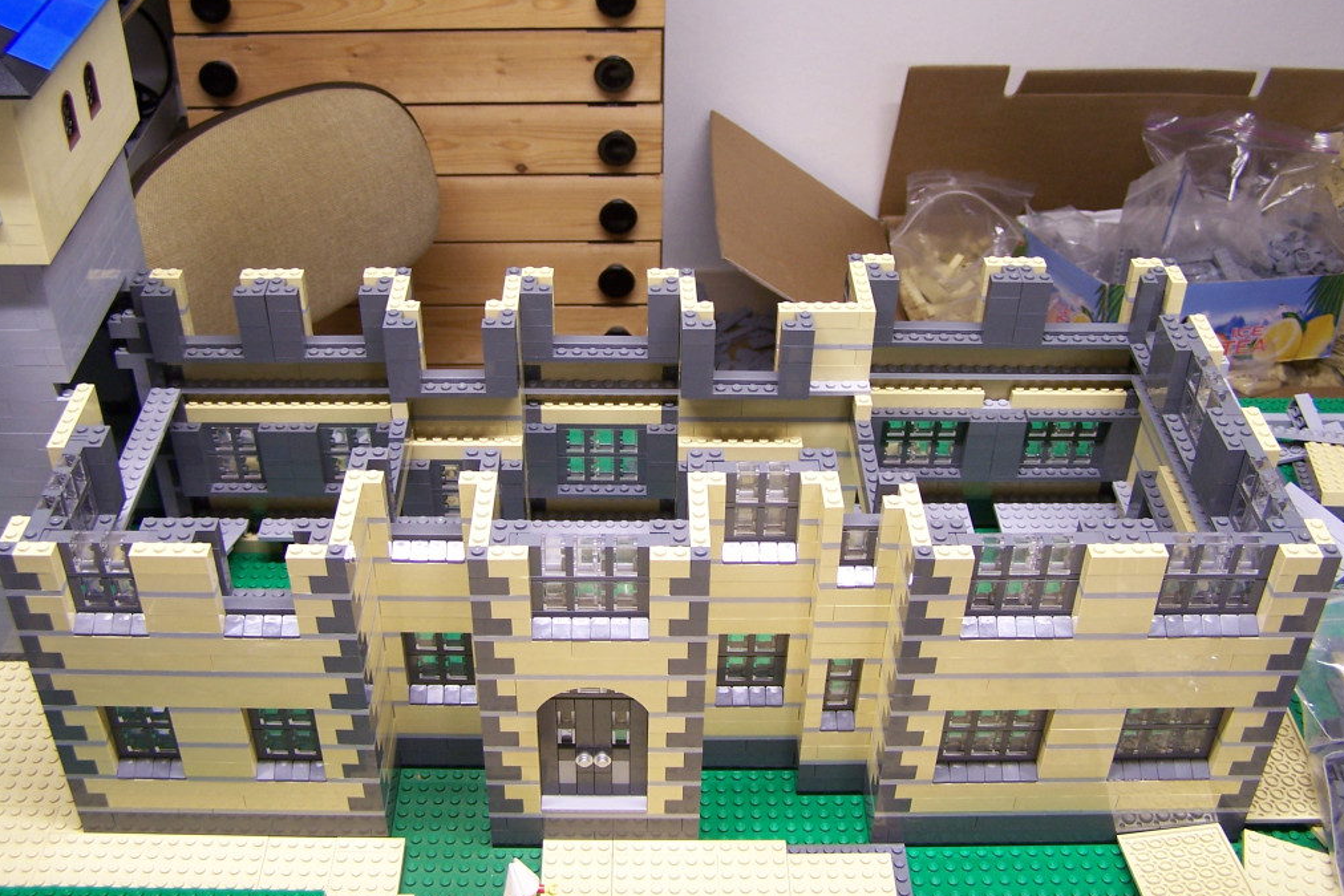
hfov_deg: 48.5
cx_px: 672
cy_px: 405
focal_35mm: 40
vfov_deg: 33.4
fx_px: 1493
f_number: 2.8
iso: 80
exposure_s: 1/6
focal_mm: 6.3
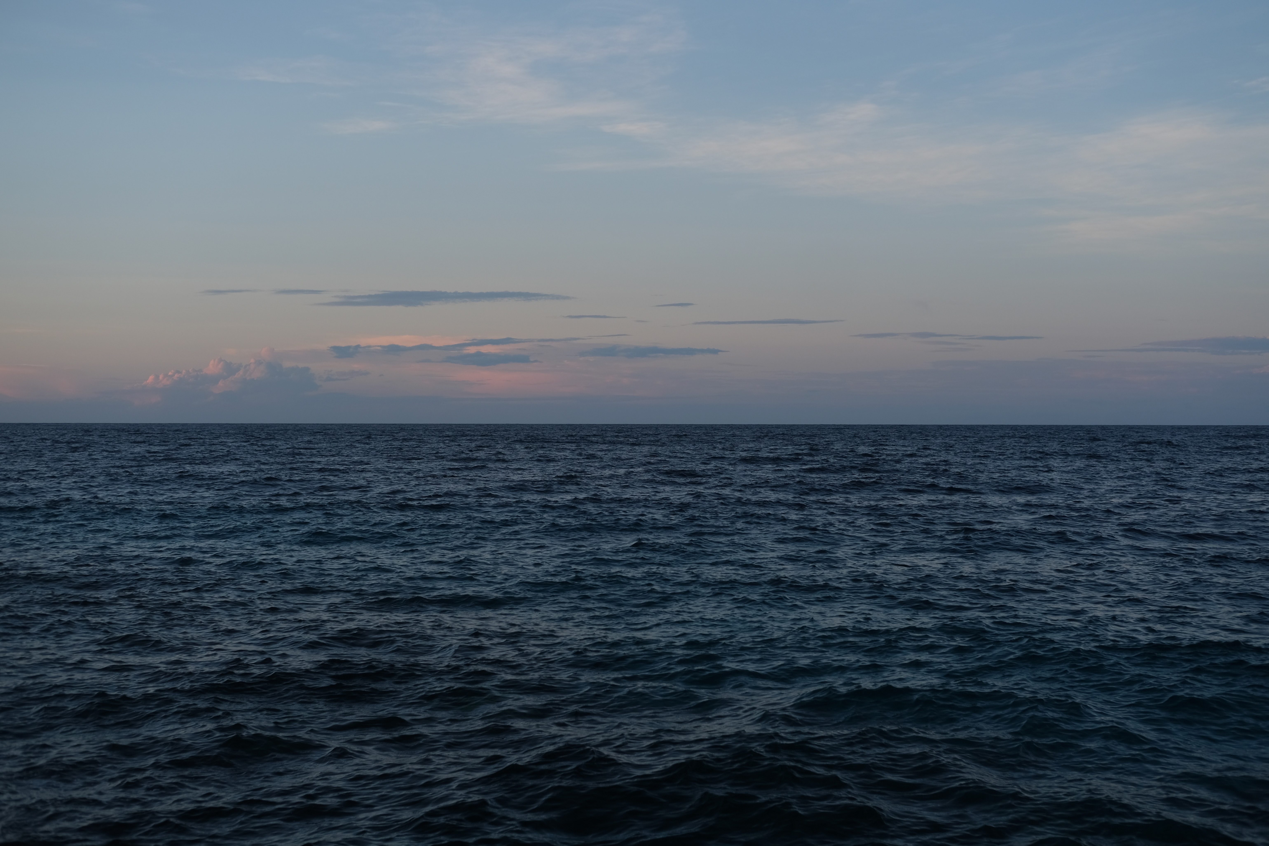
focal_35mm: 53
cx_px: 634
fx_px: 1868
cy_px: 423
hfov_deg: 37.5
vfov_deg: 25.5
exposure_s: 1/220
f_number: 3.6
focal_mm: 35
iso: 160
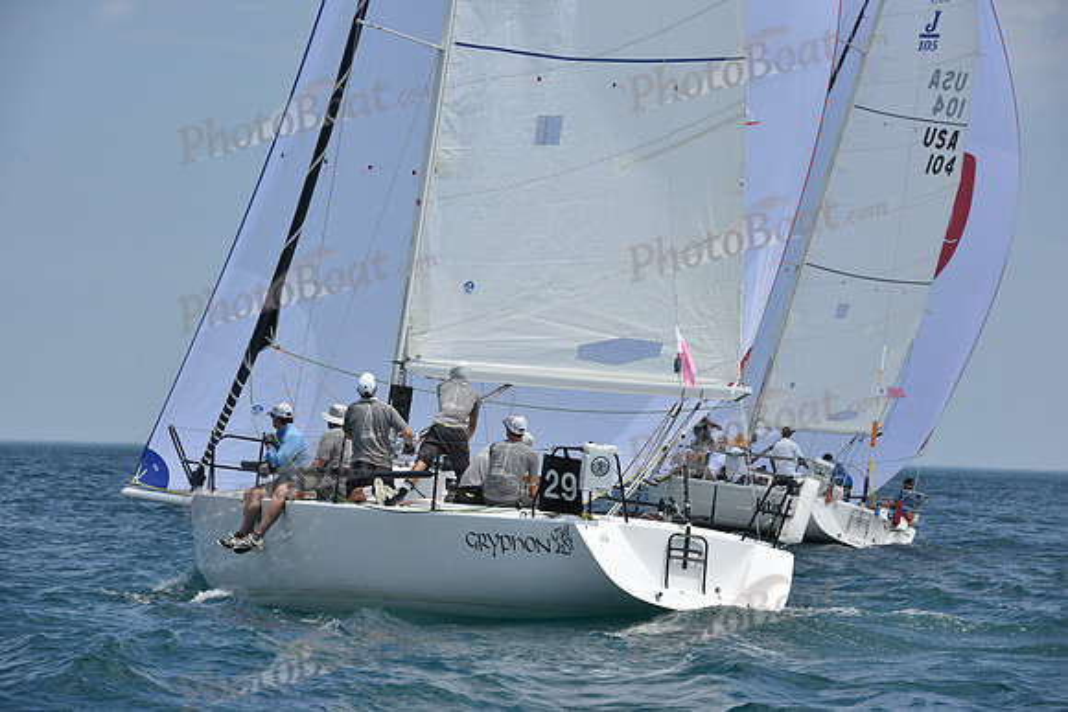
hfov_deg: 12.4
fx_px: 4896
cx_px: 534
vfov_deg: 8.3
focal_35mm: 165
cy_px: 356
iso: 250
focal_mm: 165
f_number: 9
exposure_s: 1/1250
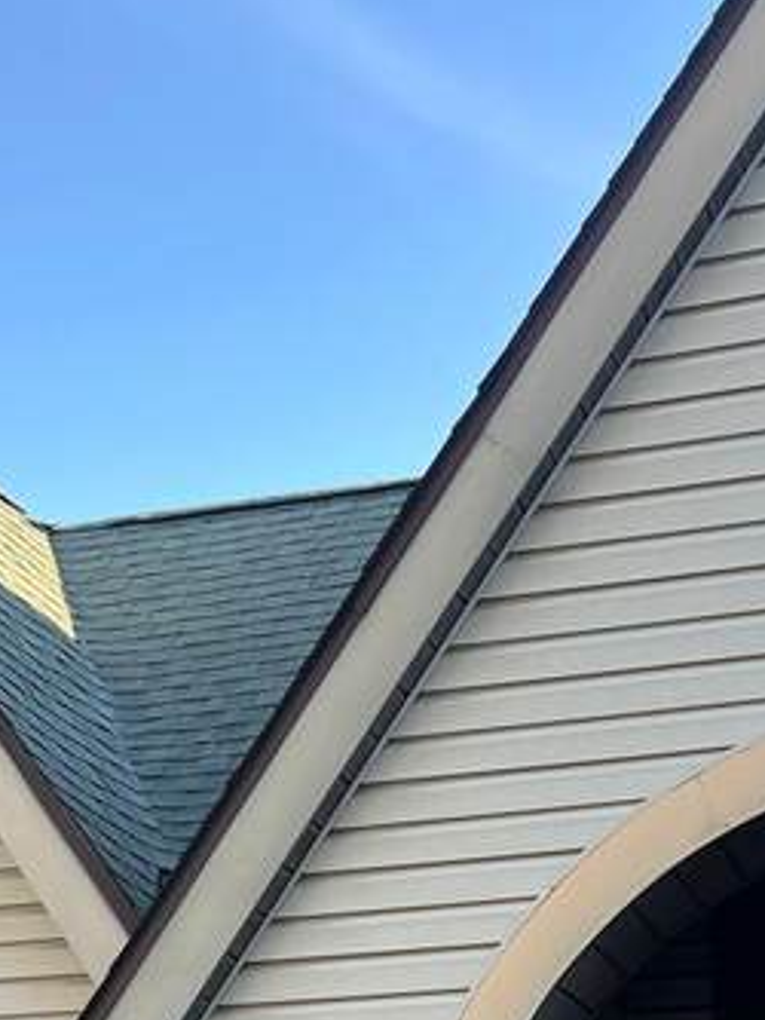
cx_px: 260
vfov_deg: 22.6
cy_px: 1397
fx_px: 2209
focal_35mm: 75
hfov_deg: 19.6
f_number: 1.5
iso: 50
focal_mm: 5.7
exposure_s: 1/353
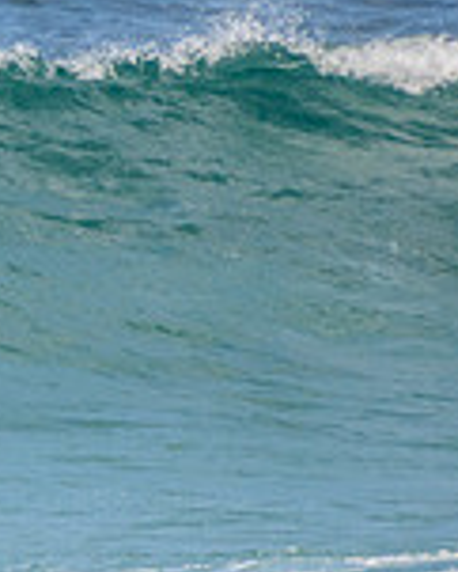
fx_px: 33600
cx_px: -242
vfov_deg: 1.0
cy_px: 179
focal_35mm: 1985
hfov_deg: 0.8
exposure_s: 1/2000
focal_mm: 400
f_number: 5.6
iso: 280
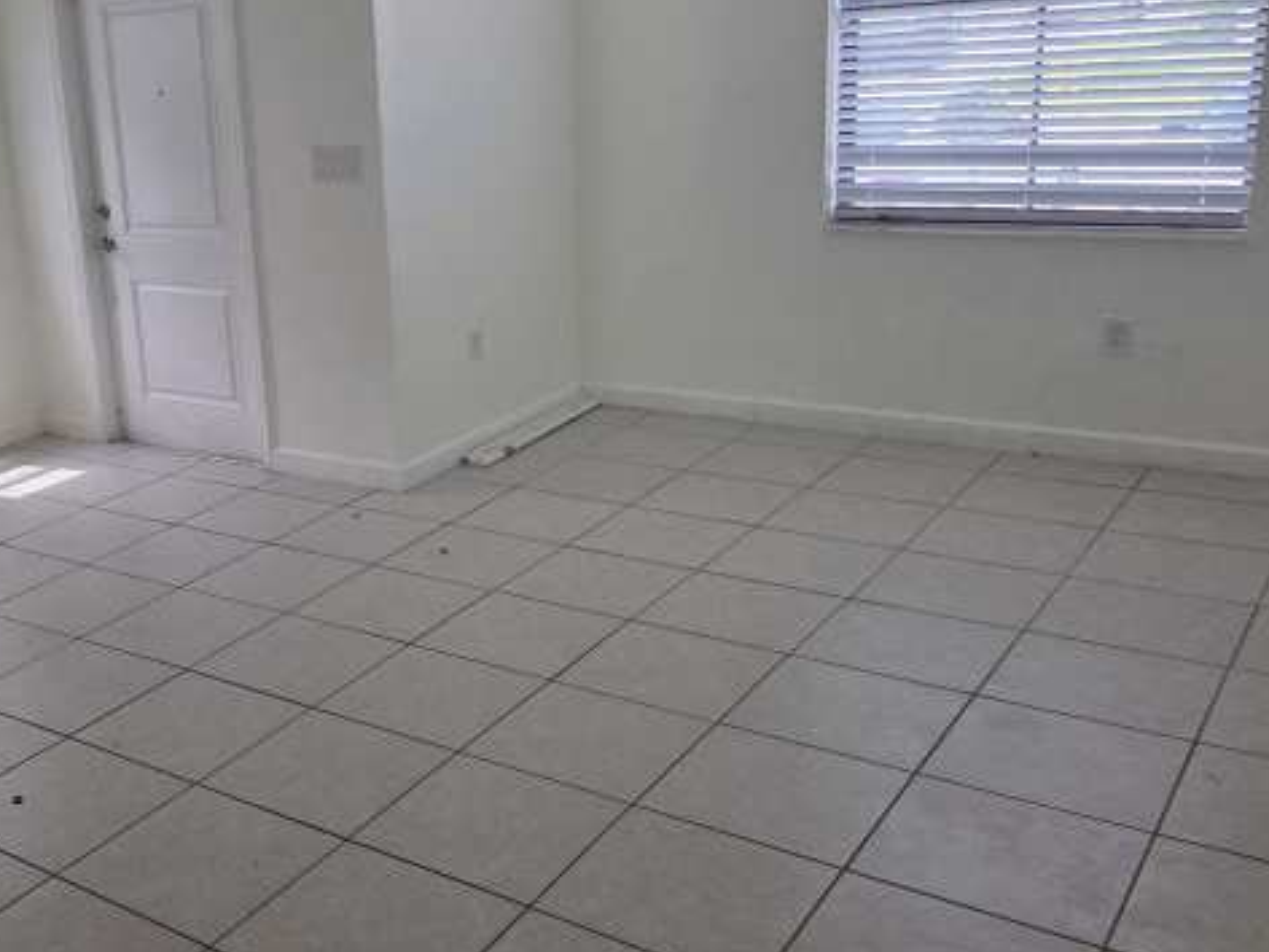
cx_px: 258
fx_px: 1430
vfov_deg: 36.8
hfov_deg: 45.5
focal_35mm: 39
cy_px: 436
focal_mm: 5.4
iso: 160
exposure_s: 1/180
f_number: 1.8
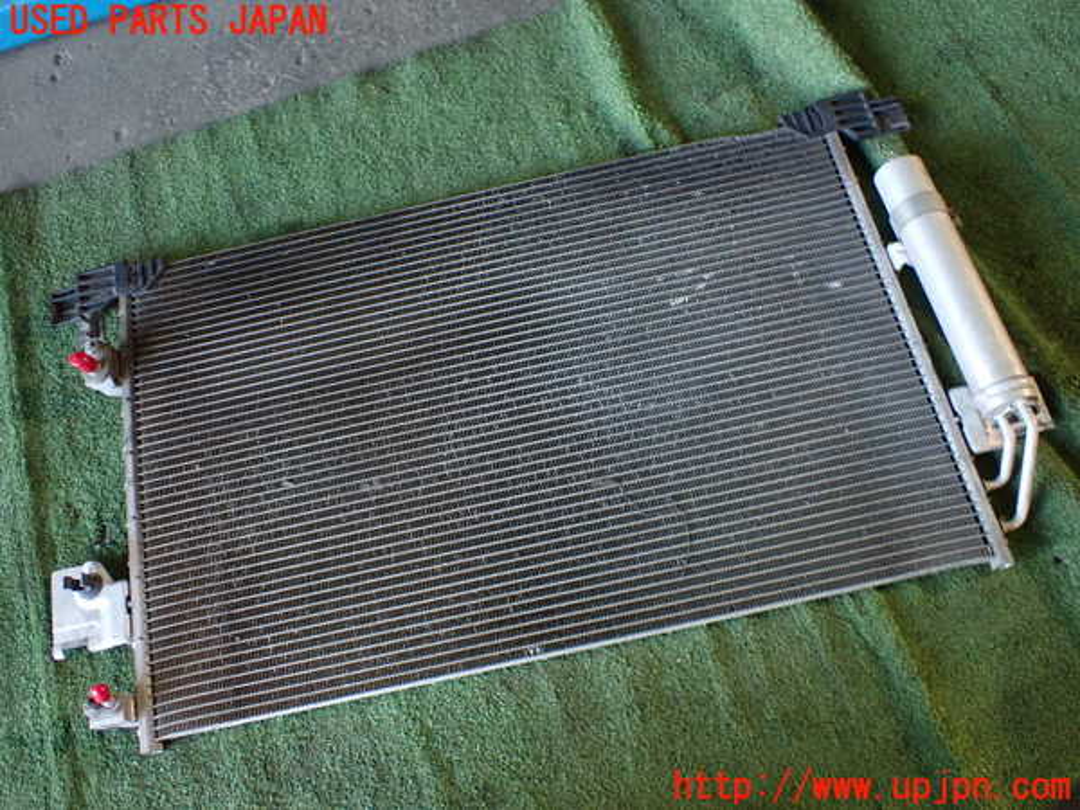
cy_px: 405
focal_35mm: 30
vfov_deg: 46.8
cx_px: 540
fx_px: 936
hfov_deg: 60.0
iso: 800
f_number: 2.3
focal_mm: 5.4
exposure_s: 1/125
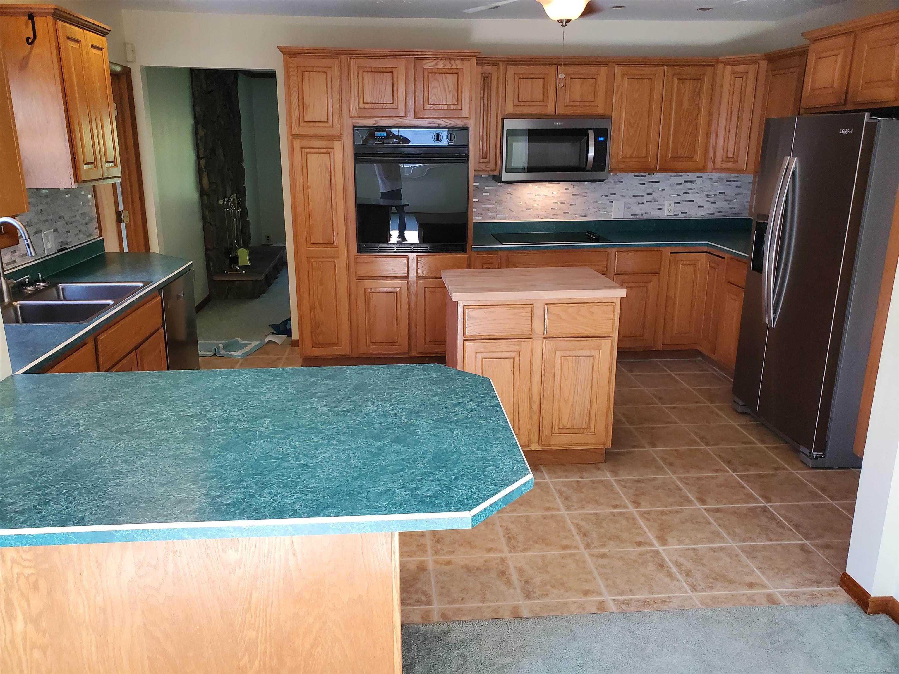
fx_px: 675
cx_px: 450
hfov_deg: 67.3
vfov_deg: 53.1
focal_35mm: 26
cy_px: 337
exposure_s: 1/120
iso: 320
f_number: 2.4
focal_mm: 4.3
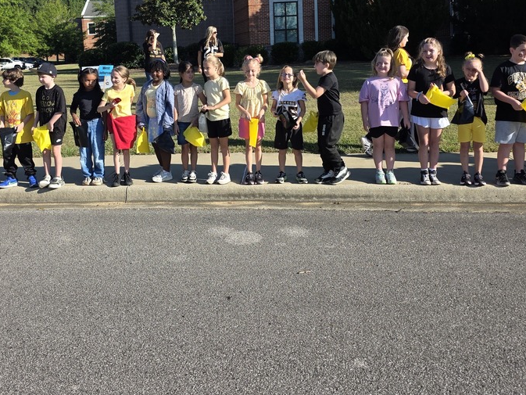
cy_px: 104
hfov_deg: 52.5
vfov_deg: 39.7
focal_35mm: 35
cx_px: 235
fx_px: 532
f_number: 1.7
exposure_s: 1/3717
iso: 80
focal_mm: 6.3
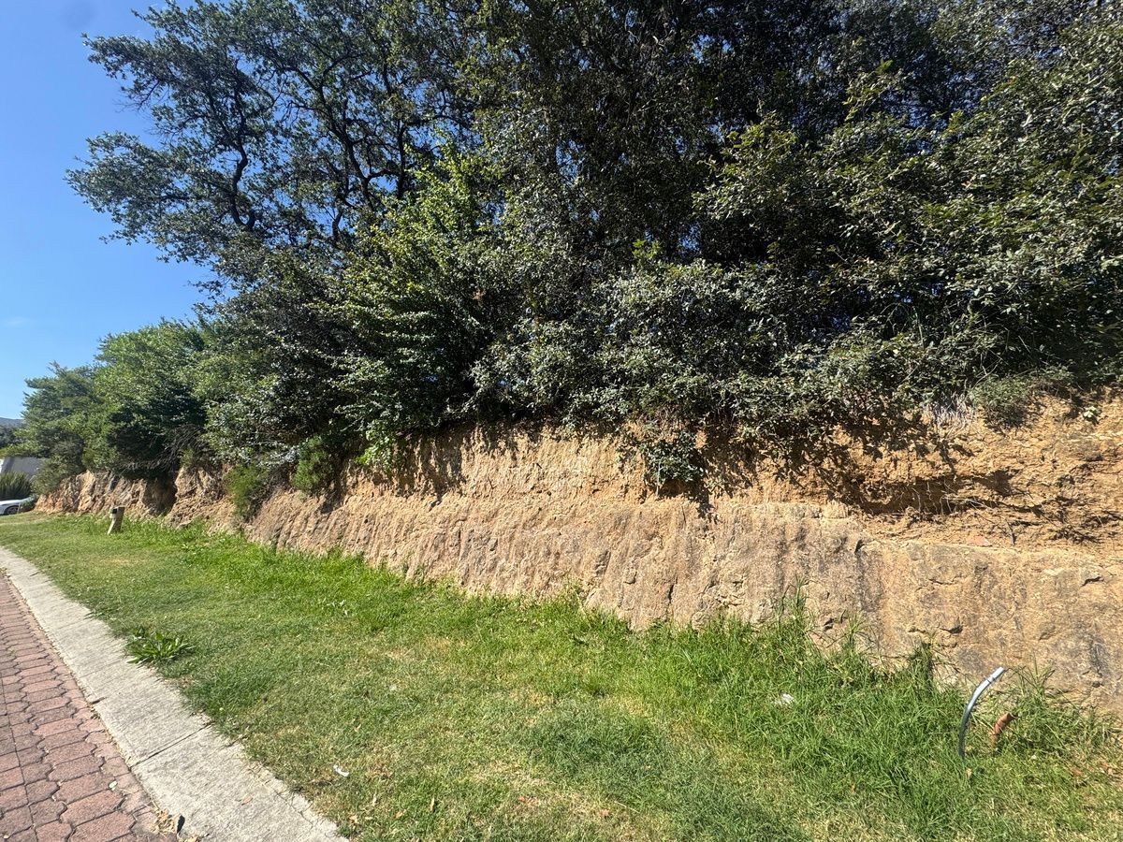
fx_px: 454
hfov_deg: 102.1
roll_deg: -1.7
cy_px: 421
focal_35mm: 14
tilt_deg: +12.8
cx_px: 562
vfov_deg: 85.7
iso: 50
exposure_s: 1/932
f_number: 2.2
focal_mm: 2.22
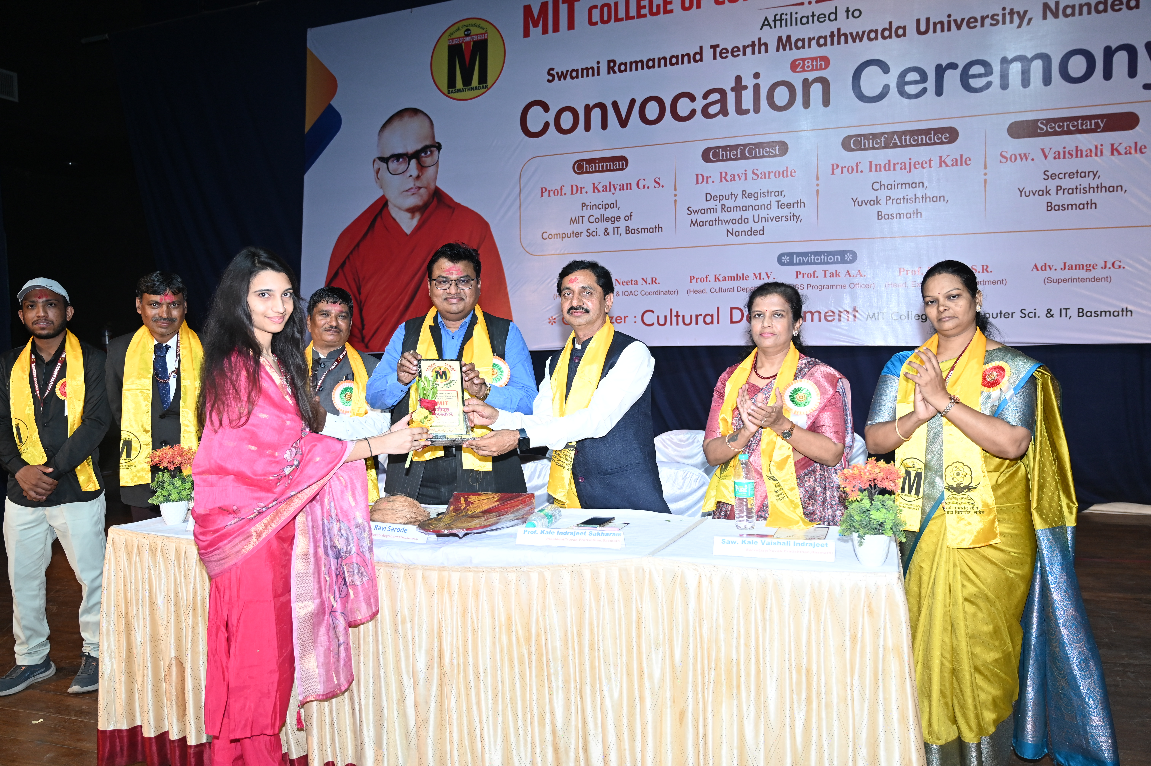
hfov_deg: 63.7
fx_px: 927
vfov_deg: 44.9
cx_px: 576
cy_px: 383
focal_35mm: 29
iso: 640
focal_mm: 29
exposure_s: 1/160
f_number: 4
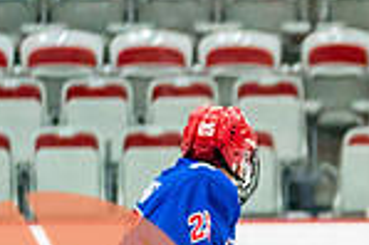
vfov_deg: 2.2
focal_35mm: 635
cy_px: 420
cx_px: 759
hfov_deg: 3.2
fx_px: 6502
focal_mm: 130
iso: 3200
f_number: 2.8
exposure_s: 1/1250
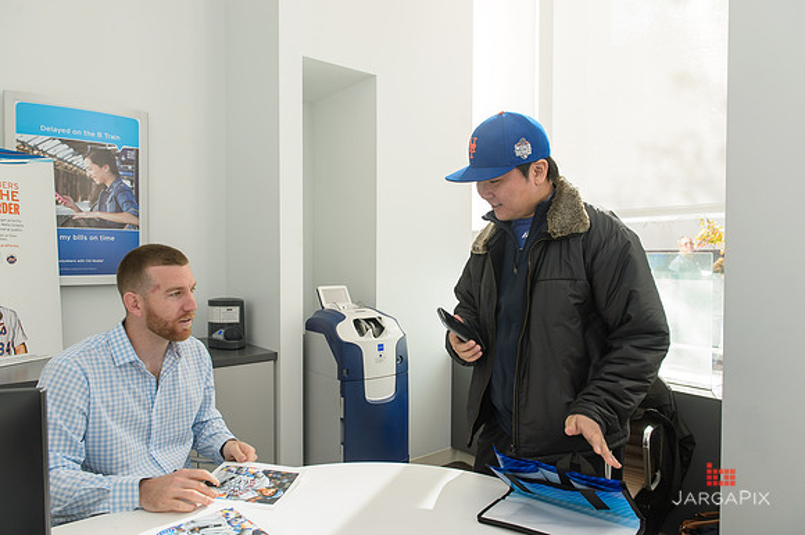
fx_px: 536
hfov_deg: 73.8
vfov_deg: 53.1
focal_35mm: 24
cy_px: 268
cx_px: 402
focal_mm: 24
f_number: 5.6
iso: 500
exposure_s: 1/125
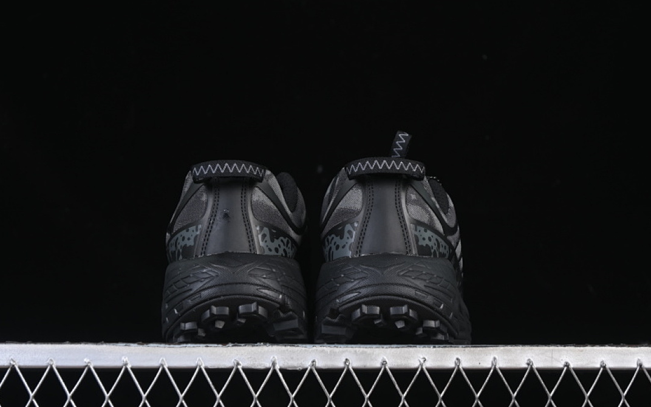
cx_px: 325
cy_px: 208
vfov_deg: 16.9
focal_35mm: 77
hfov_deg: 26.8
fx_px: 1366
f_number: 6.3
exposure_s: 1/50
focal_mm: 50
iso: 160
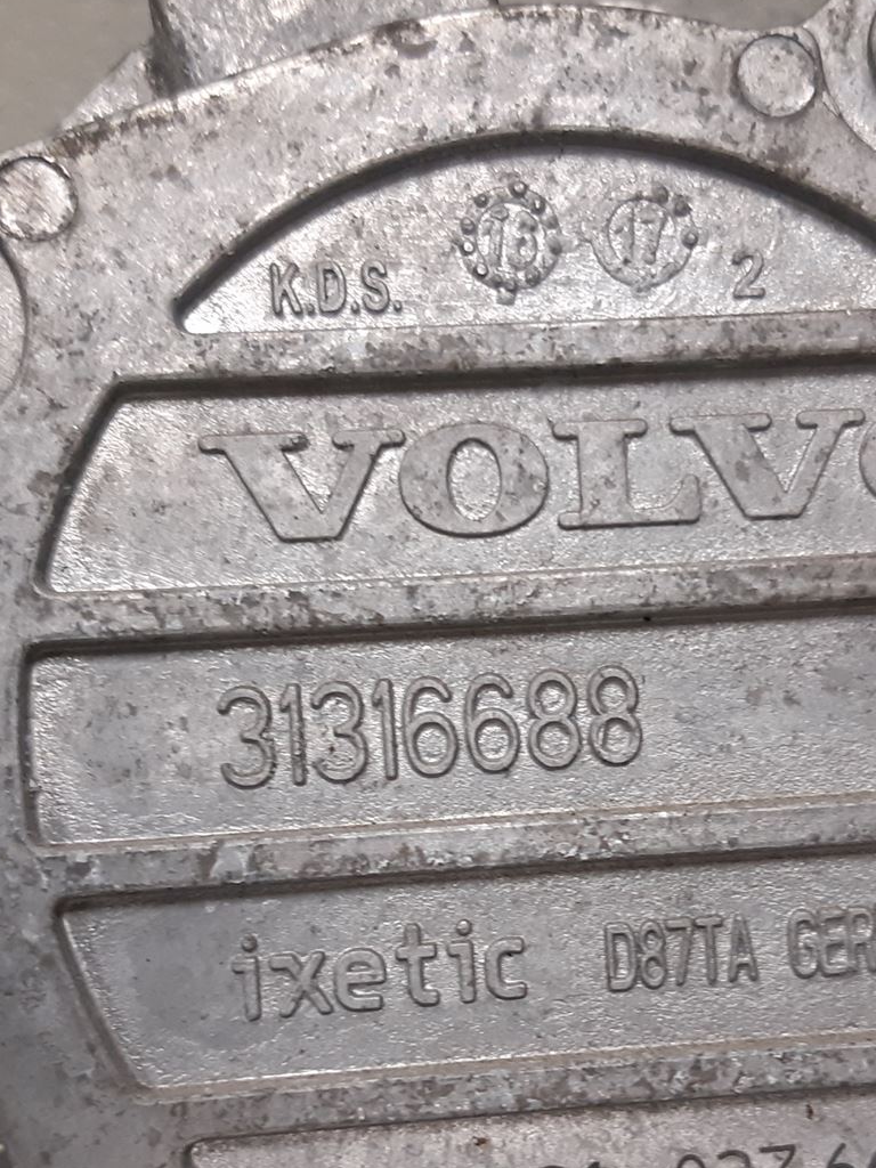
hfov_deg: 28.0
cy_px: 806
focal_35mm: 52
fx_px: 1755
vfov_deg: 36.3
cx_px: 529
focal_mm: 3.93
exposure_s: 1/50
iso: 160
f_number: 1.7
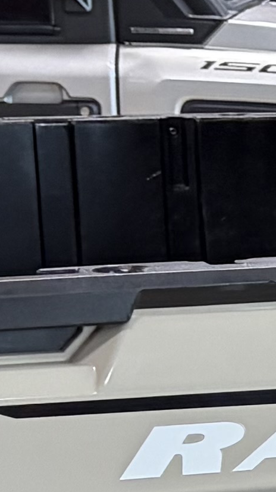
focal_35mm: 196
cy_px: 440
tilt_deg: -12.0
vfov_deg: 10.9
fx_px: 2553
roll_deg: +1.2
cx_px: 988
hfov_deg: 5.6
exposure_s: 1/60
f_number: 1.6
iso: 160
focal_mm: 5.96
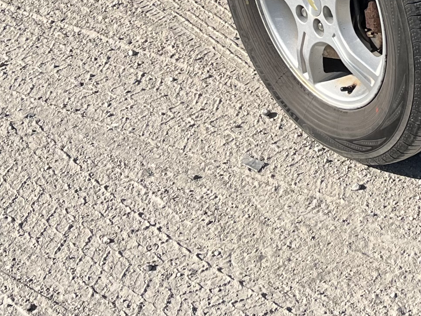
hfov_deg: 17.8
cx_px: 424
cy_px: -232
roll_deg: +1.9
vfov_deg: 12.6
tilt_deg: -20.9
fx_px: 1313
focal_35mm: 108
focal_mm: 5.1
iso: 50
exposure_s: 1/2899
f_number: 1.6
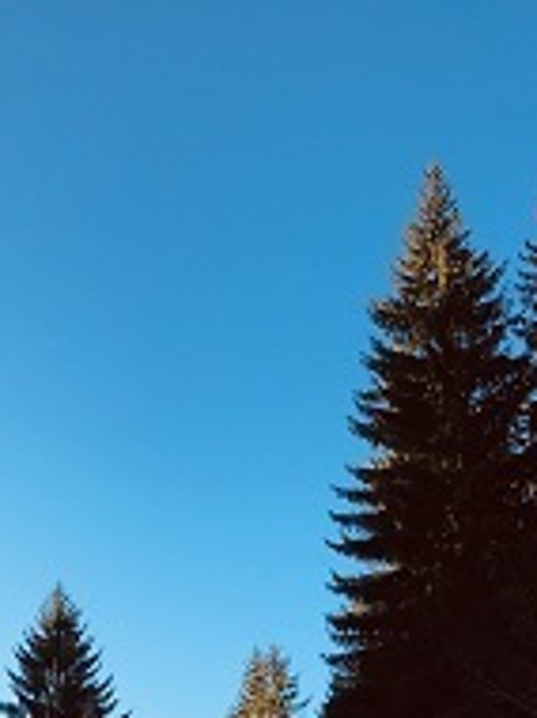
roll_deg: -1.4
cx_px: 61
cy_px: 710
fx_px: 1223
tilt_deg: +17.7
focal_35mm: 59
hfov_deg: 24.1
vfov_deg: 30.5
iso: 20
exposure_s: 1/754
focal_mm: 3.99
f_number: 1.8
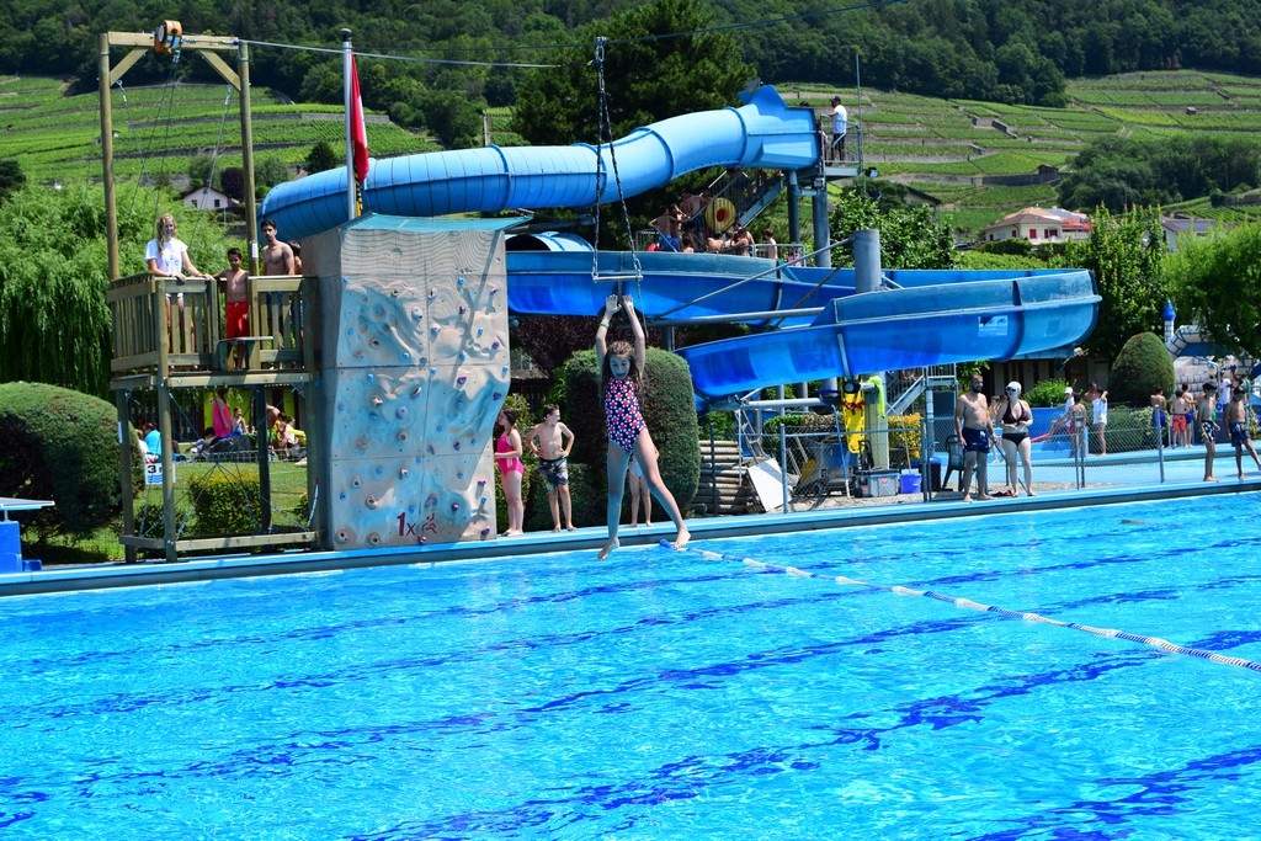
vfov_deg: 25.8
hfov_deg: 37.8
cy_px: 420
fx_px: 1839
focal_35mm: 52
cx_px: 630
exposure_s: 1/1600
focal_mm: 35
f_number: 4
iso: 200
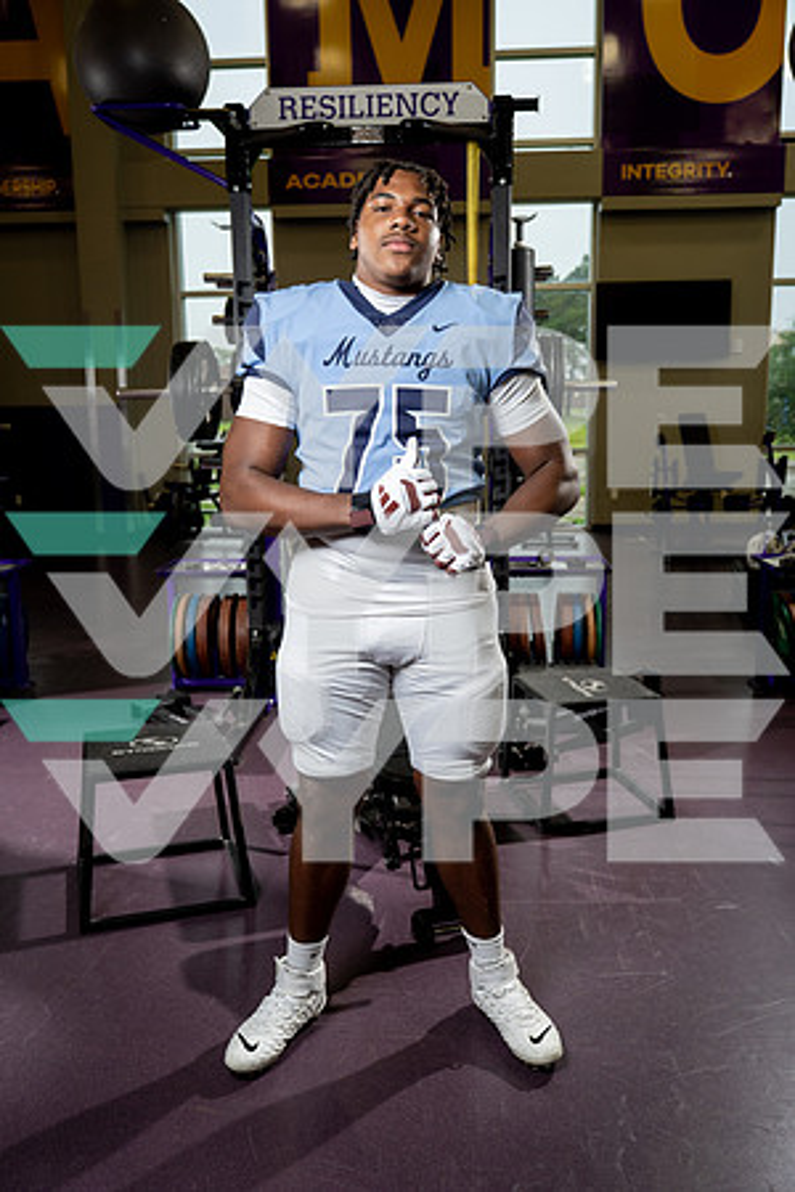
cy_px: 596
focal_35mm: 31
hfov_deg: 42.3
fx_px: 1027
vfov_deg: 60.3
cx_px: 398
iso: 640
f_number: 4
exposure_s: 1/250
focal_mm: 31
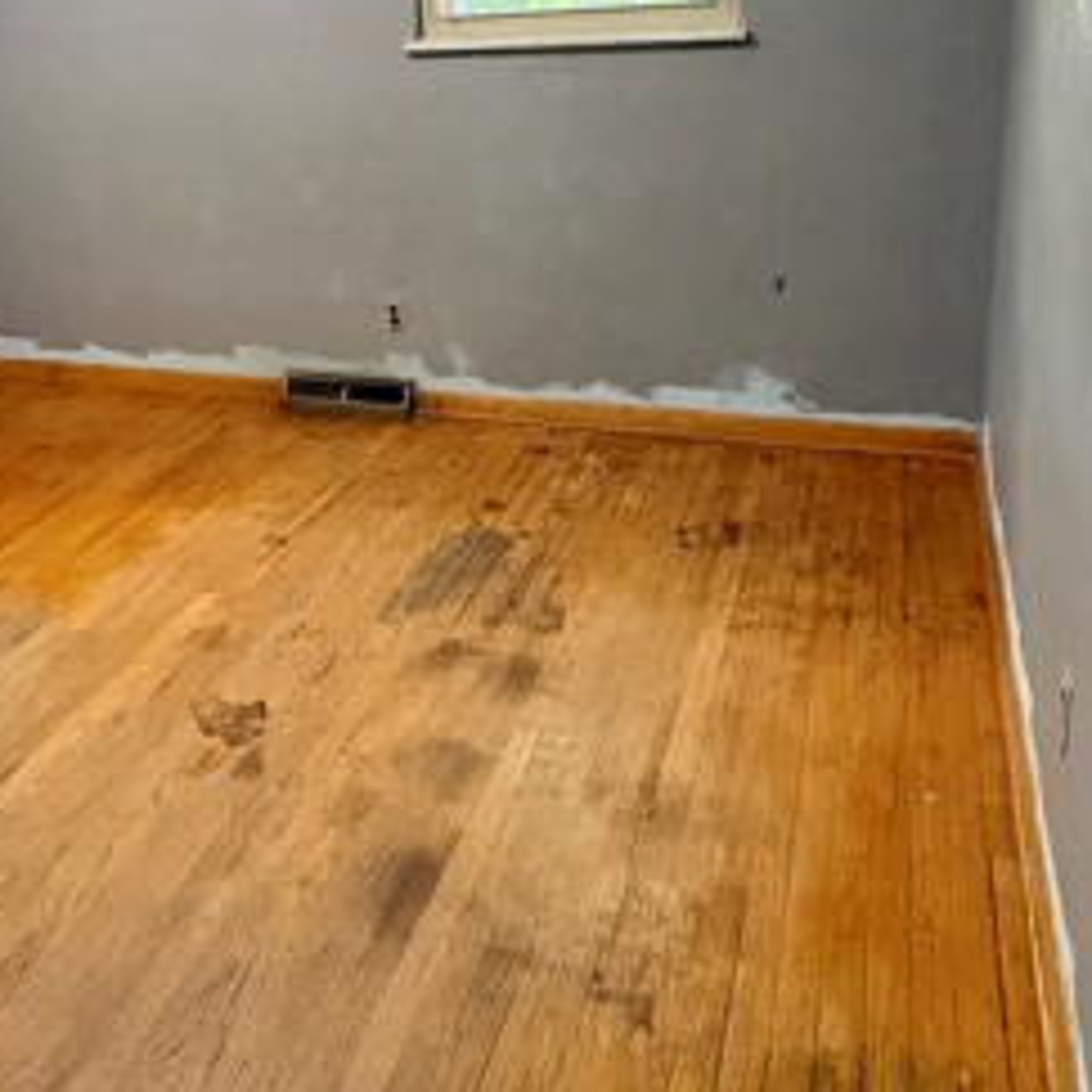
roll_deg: +4.1
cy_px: 330
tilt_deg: -17.4
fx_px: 1213
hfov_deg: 47.7
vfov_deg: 47.3
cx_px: 373
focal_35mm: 34
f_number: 2.2
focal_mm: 2.22
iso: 640
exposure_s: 1/60
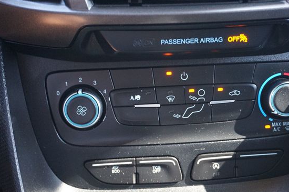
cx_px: 166
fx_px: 406
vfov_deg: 26.6
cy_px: 106
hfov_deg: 39.1
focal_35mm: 51
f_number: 4.5
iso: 2000
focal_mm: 29
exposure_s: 1/60
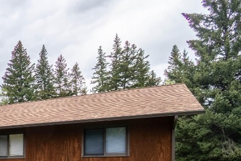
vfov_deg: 29.7
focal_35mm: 41
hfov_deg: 32.7
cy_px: 173
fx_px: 275
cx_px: -85
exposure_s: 1/800
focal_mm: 10
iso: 400
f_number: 8
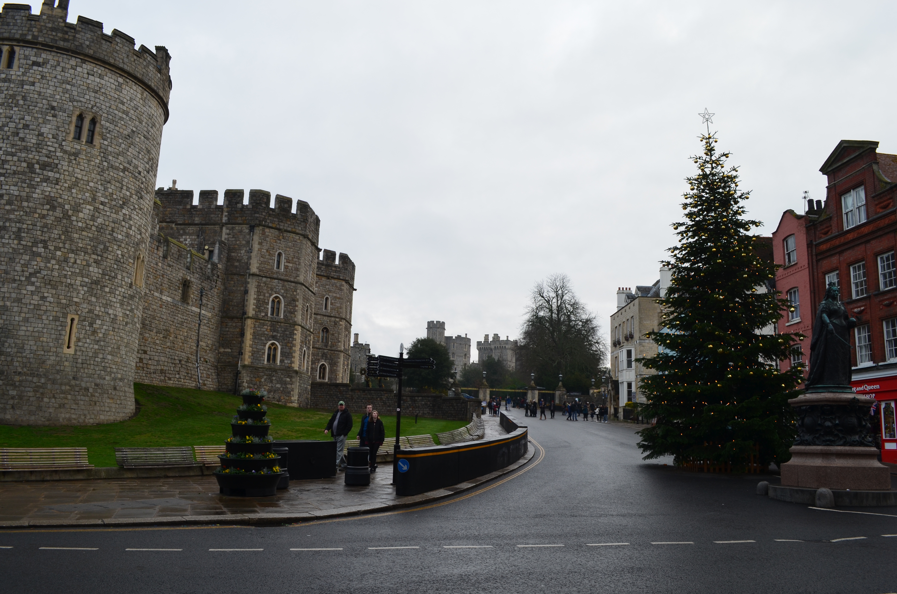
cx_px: 448
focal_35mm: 30
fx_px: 746
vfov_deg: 43.4
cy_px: 297
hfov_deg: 62.0
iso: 220
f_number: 10
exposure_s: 1/60
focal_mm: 20
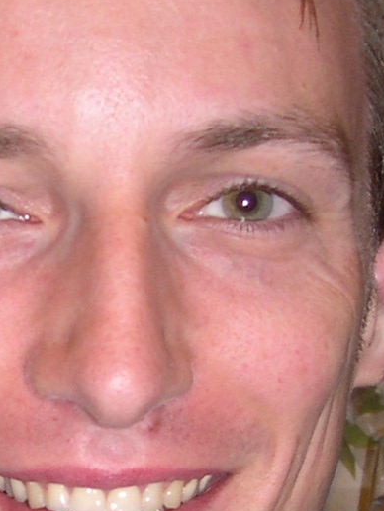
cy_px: 517
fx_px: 2469
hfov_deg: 8.8
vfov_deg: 11.7
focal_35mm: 167
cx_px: -14
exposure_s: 1/60
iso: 100
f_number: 2.8
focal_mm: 8
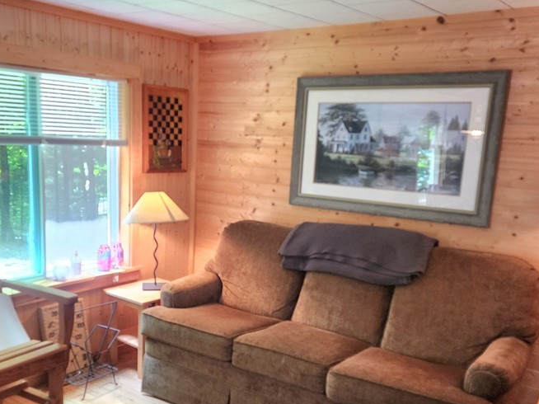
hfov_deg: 51.2
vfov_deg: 39.4
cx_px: 237
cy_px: 249
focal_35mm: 36
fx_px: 560
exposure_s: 1/120
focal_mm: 6.4
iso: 250
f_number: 1.8
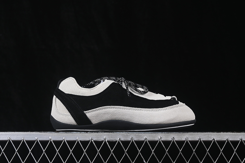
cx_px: 122
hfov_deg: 27.0
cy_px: 82
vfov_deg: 18.2
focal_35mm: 75
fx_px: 510
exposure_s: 1/80
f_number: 8
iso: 160
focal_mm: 50
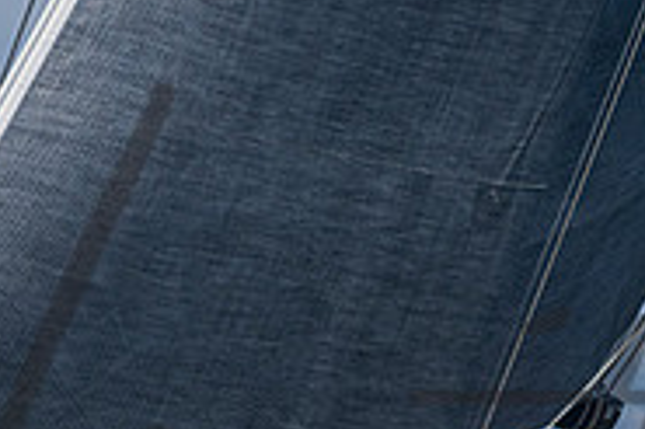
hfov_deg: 1.6
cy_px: 409
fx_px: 22948
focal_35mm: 1282
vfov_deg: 1.1
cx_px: 482
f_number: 5.3
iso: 400
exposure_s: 1/8000
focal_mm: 300
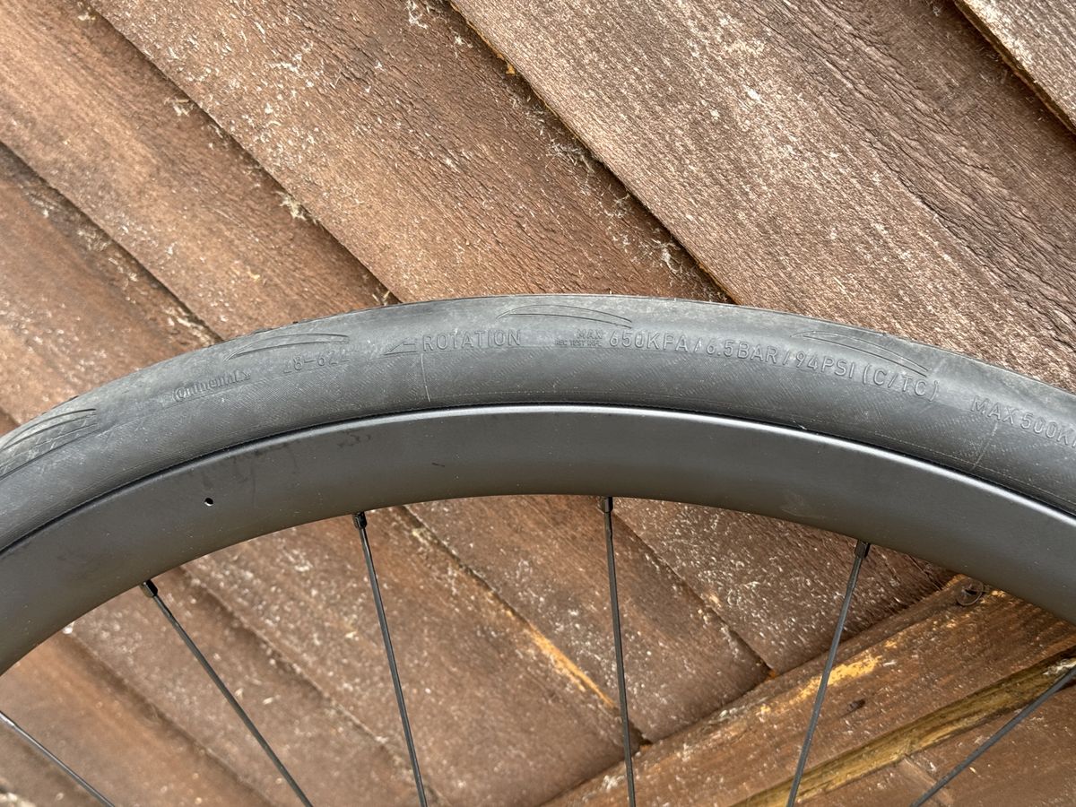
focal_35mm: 48
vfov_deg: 30.3
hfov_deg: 39.7
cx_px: 538
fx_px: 1492
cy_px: 404
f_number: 1.78
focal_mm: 6.76
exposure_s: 1/121
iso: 80
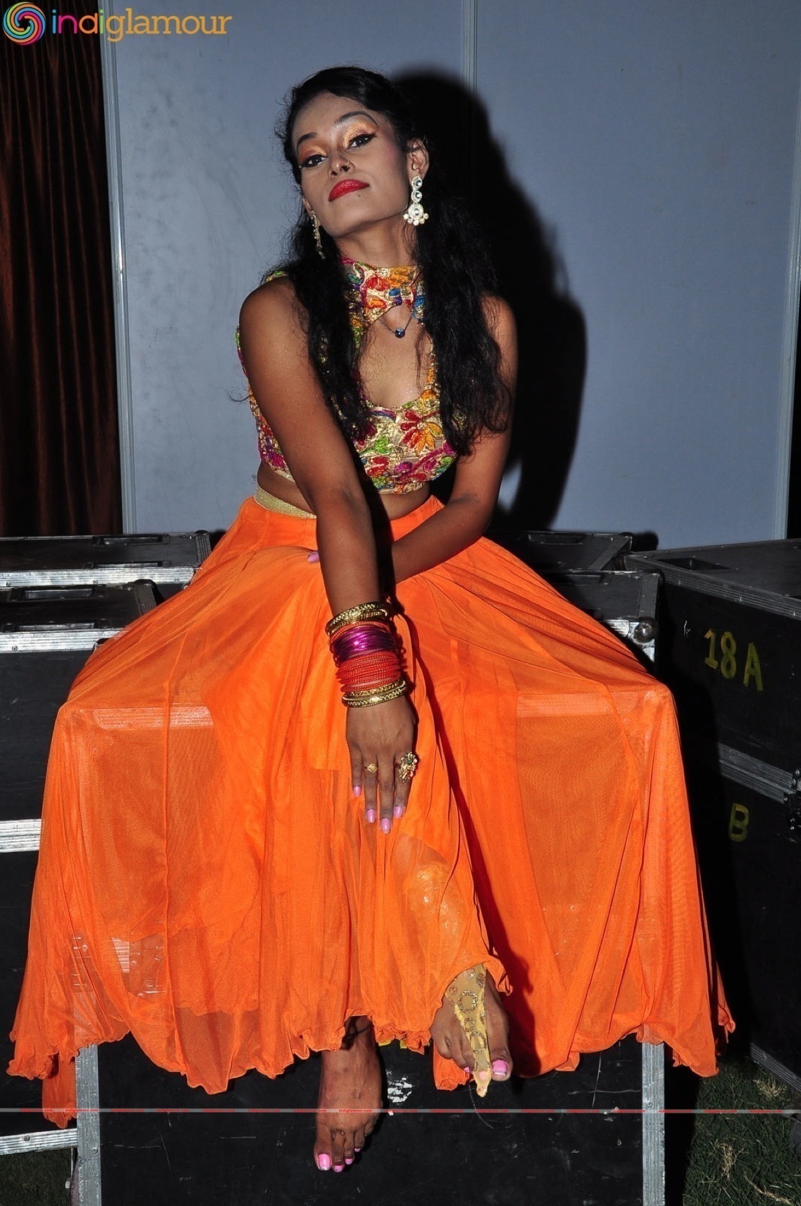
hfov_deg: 26.4
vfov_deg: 38.9
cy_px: 603
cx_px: 400
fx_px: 1707
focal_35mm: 51
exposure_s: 1/125
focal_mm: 34
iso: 400
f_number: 10
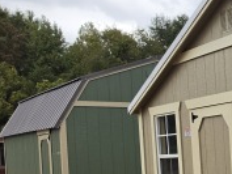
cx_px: 414
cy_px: 184
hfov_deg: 18.5
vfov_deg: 17.3
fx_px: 557
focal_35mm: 83
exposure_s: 1/2866
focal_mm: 6.5
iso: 64
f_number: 1.4
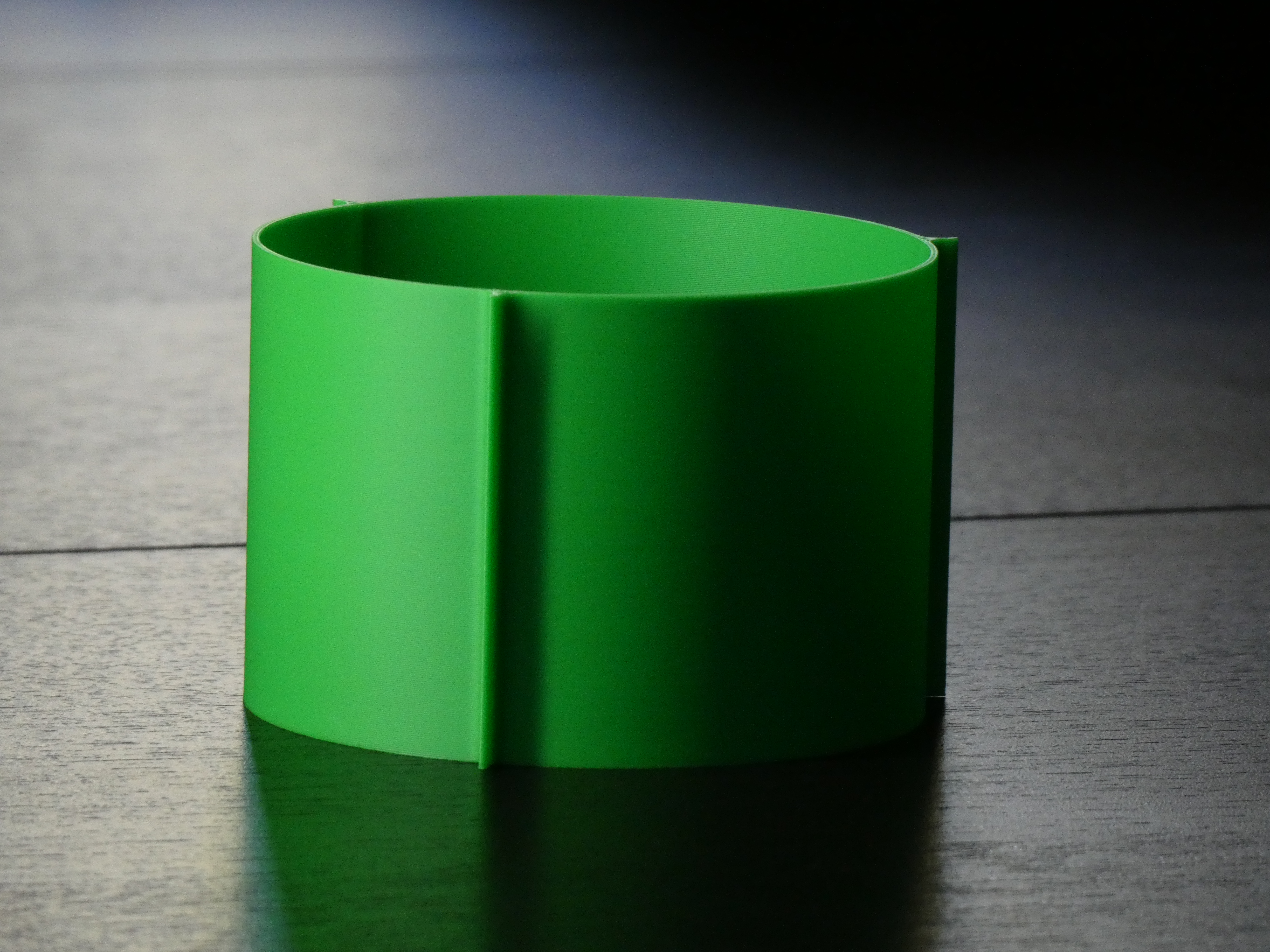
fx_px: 13281
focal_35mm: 362
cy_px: 476
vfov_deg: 4.1
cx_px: 635
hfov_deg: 5.5
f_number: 5.6
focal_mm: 64.9
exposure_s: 1/80
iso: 500
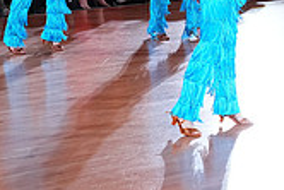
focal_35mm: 168
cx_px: 426
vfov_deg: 8.1
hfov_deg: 11.7
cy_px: -62
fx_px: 1326
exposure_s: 1/400
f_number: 5.6
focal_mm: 48
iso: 5000
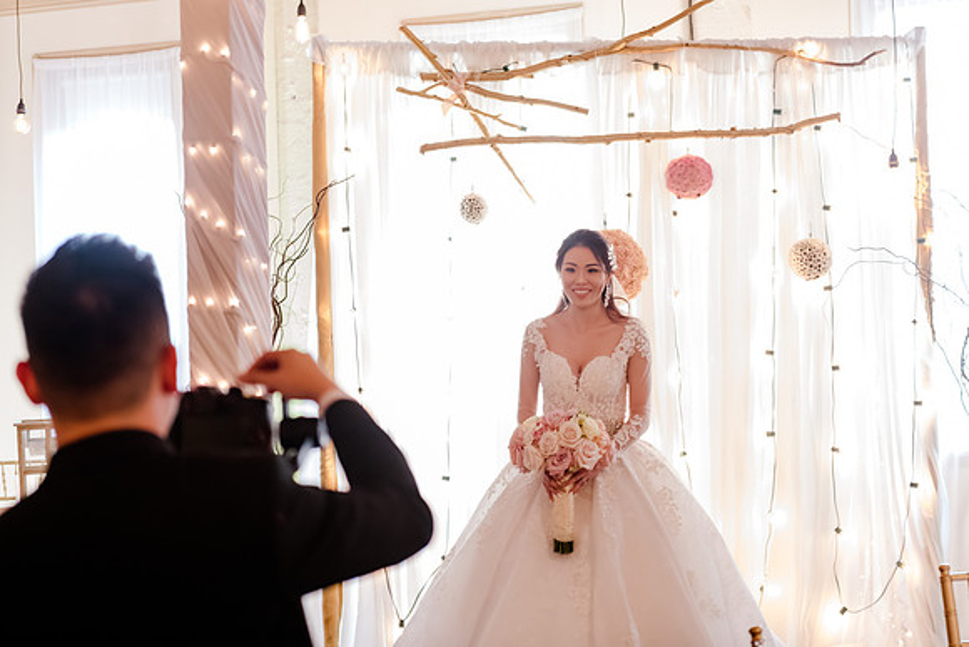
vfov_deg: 17.5
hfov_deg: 26.0
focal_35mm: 78
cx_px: 539
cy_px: 287
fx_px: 2096
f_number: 2.8
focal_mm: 70
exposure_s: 1/100
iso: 4000
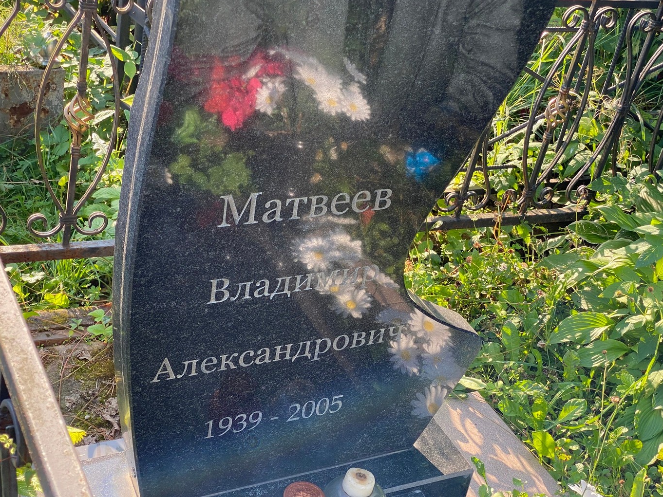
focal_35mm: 55
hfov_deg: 34.9
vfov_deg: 26.6
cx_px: 319
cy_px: 238
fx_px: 1054
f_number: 2
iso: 20
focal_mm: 6
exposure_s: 1/122
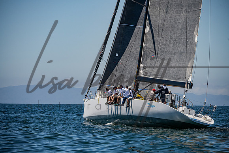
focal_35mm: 240
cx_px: 114
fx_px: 1527
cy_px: 76
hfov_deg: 8.6
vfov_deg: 5.7
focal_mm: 240
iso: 640
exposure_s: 1/5000
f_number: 8
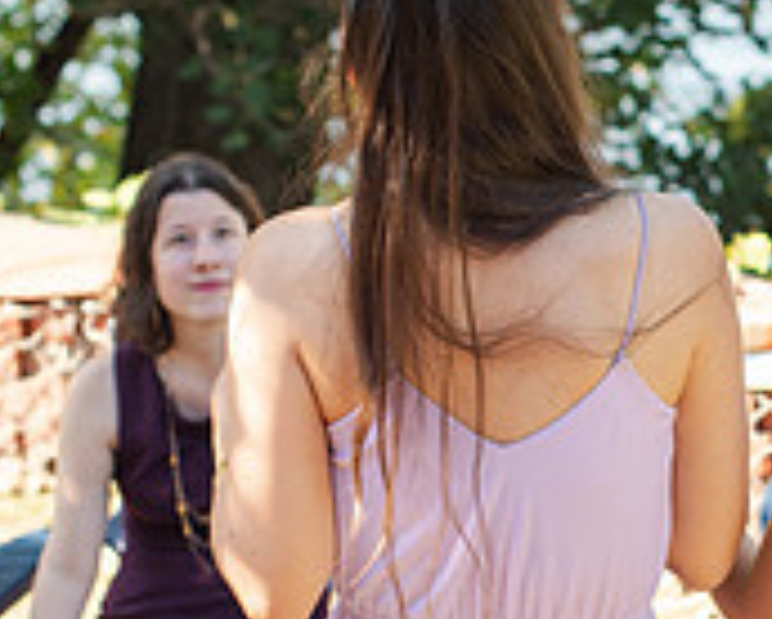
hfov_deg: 11.2
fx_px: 3889
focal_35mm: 170
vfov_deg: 9.1
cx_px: 791
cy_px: 491
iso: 220
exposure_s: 1/500
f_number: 3.5
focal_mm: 50
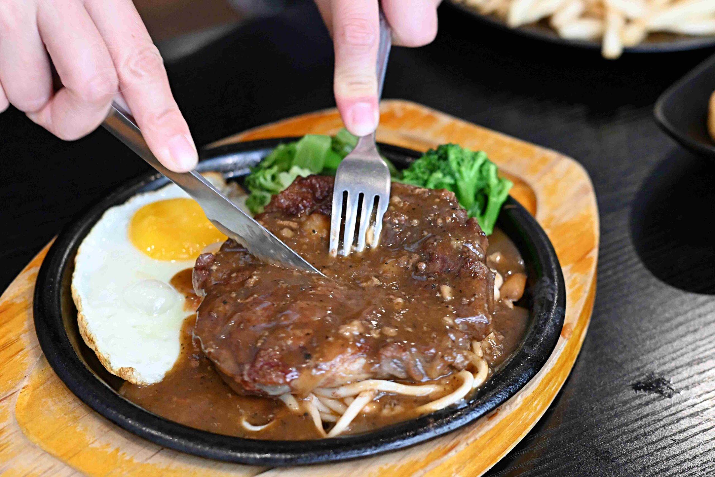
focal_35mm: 75
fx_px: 1490
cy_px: 238
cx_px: 358
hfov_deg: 27.0
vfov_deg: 18.2
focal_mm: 50
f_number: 3.2
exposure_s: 1/200
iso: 3200
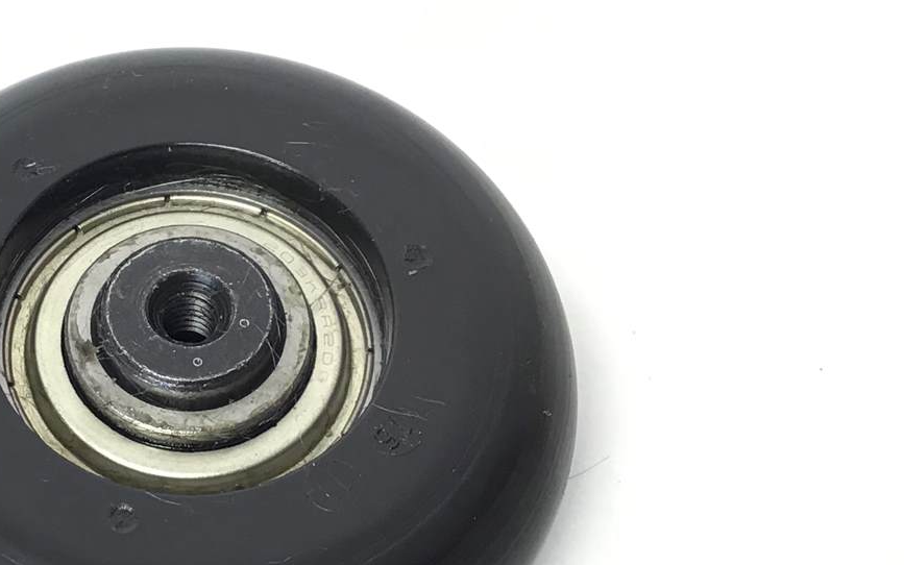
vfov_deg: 17.9
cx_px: 88
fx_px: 1799
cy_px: 301
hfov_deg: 27.2
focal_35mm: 73
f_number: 2.4
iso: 64
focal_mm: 3.3
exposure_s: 1/33
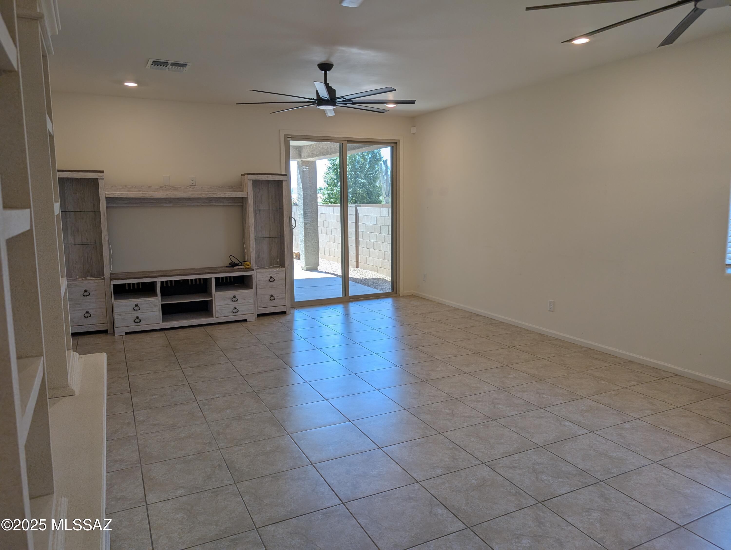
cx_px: 366
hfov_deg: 71.5
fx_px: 507
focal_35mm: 24
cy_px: 275
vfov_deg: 56.9
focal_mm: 6.9
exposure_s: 1/120
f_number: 1.68
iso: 19
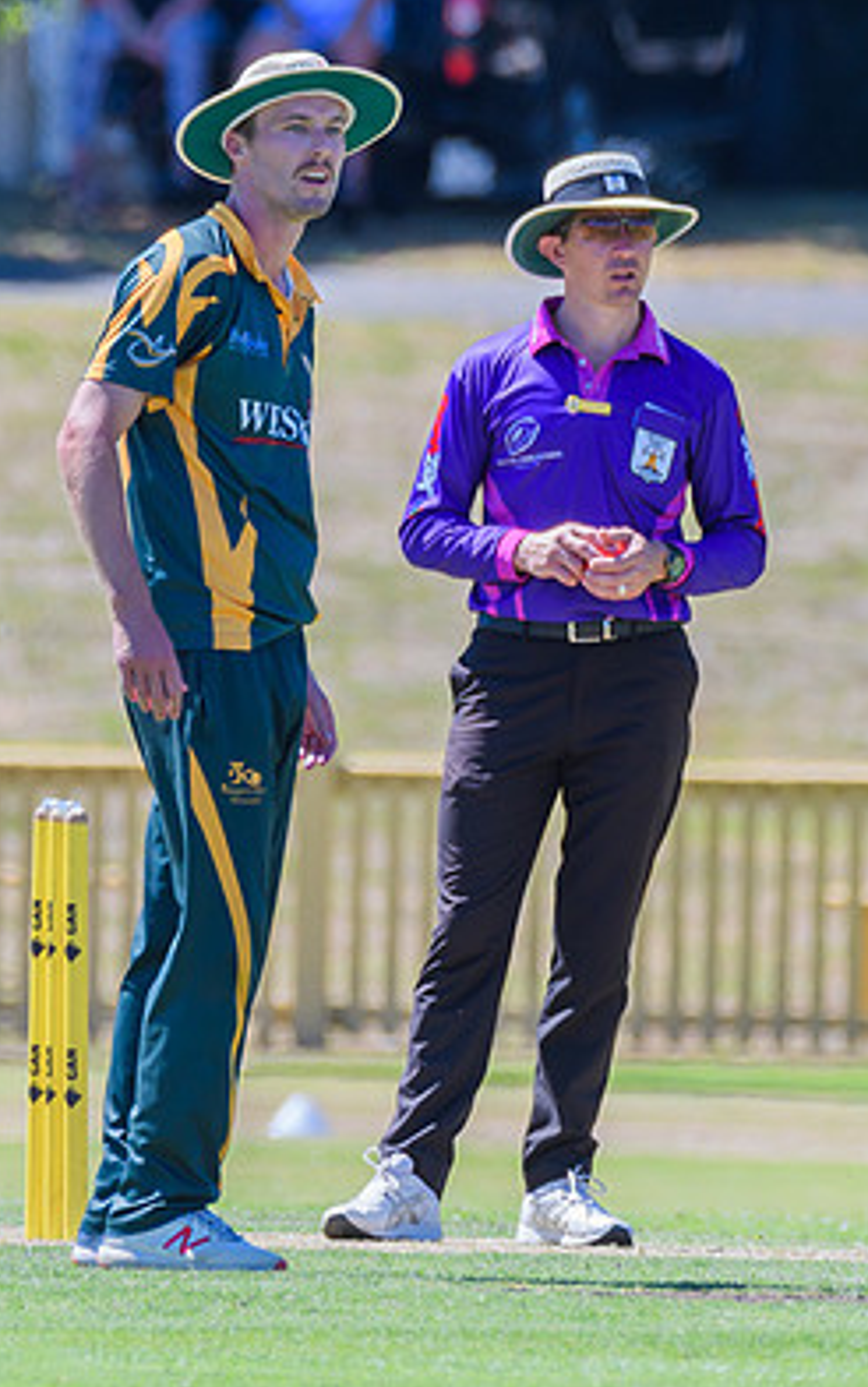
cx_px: 474
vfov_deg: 1.8
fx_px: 44916
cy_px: 729
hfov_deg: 1.1
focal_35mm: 1188
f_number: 6
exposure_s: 1/800
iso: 400
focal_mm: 450
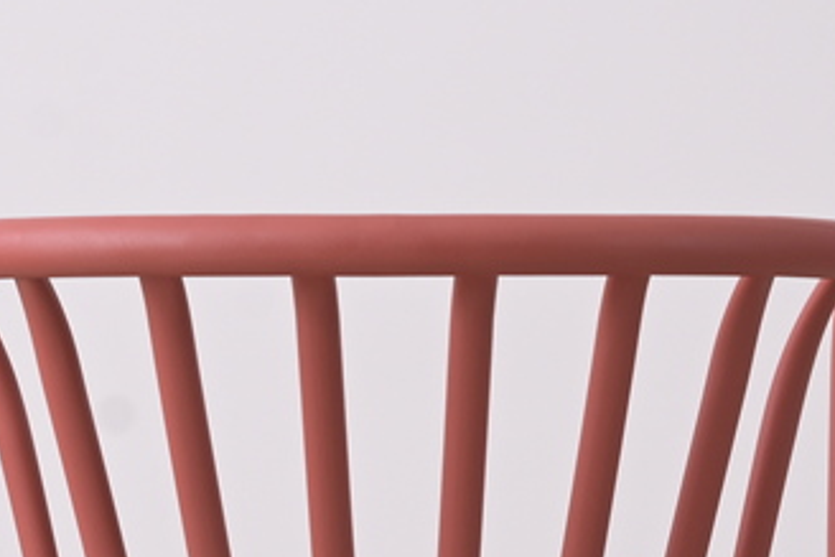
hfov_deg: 8.0
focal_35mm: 256
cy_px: 867
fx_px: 5940
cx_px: 527
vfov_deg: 5.3
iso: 160
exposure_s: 1/100
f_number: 6.3
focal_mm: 70
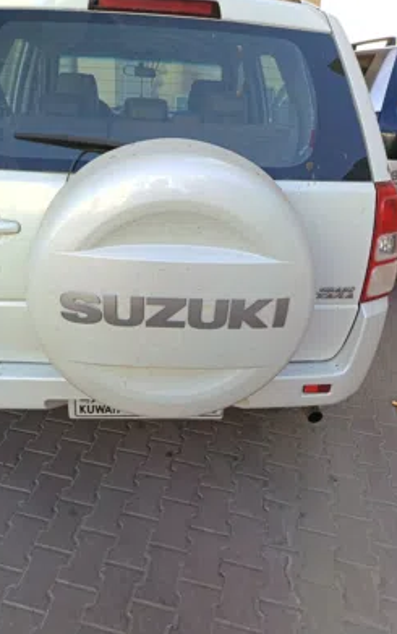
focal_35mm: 26
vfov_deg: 70.4
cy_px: 318
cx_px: 169
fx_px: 449
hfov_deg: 47.5
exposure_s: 1/129
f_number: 1.75
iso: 129
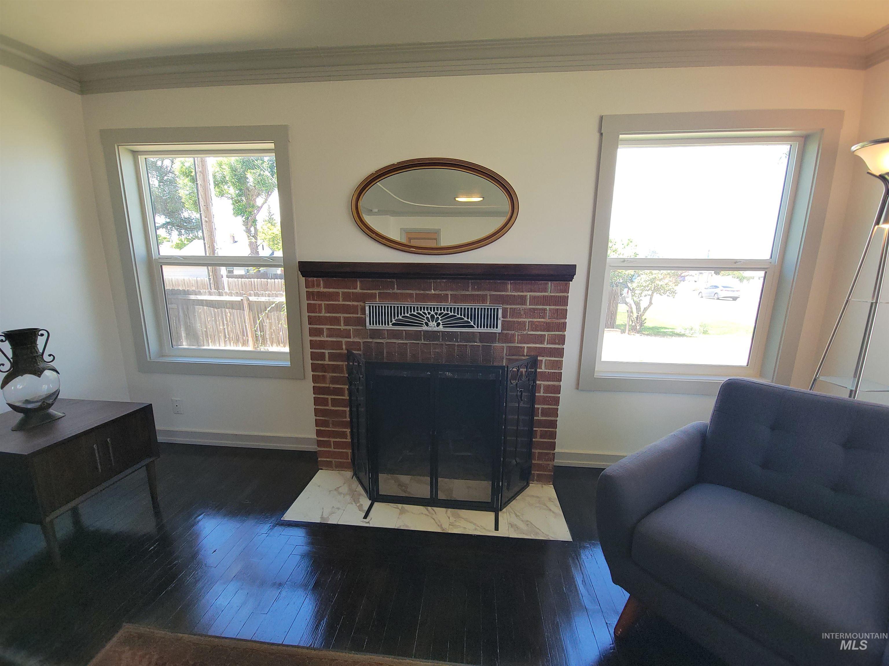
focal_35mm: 13
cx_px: 444
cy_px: 333
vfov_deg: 89.9
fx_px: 334
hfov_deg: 106.2
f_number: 2.2
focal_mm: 2.2
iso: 100
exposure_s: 1/120
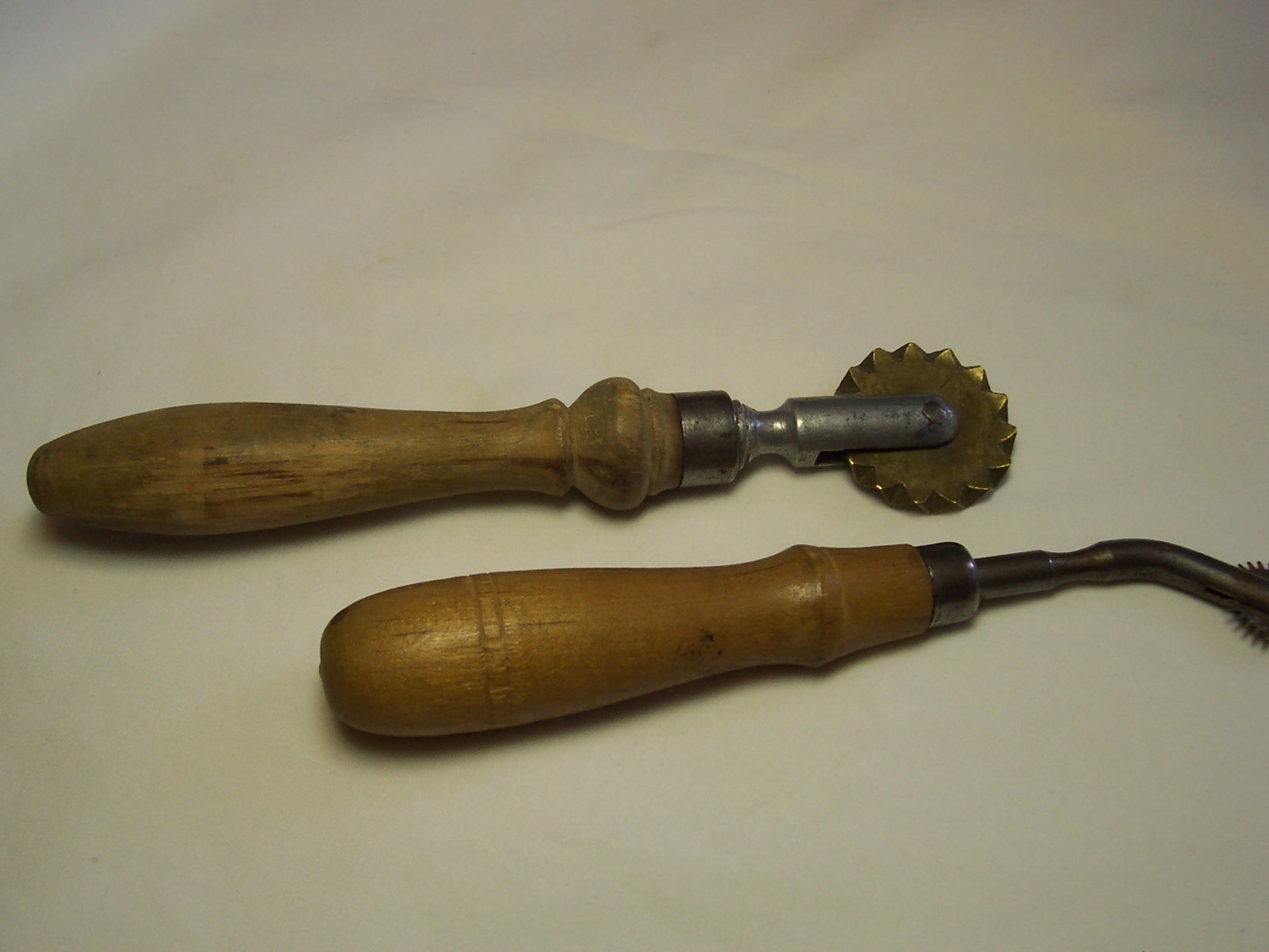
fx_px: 1356
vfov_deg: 38.7
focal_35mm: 37
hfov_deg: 50.1
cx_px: 634
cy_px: 476
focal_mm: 5.6
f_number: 2.8
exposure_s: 1/125
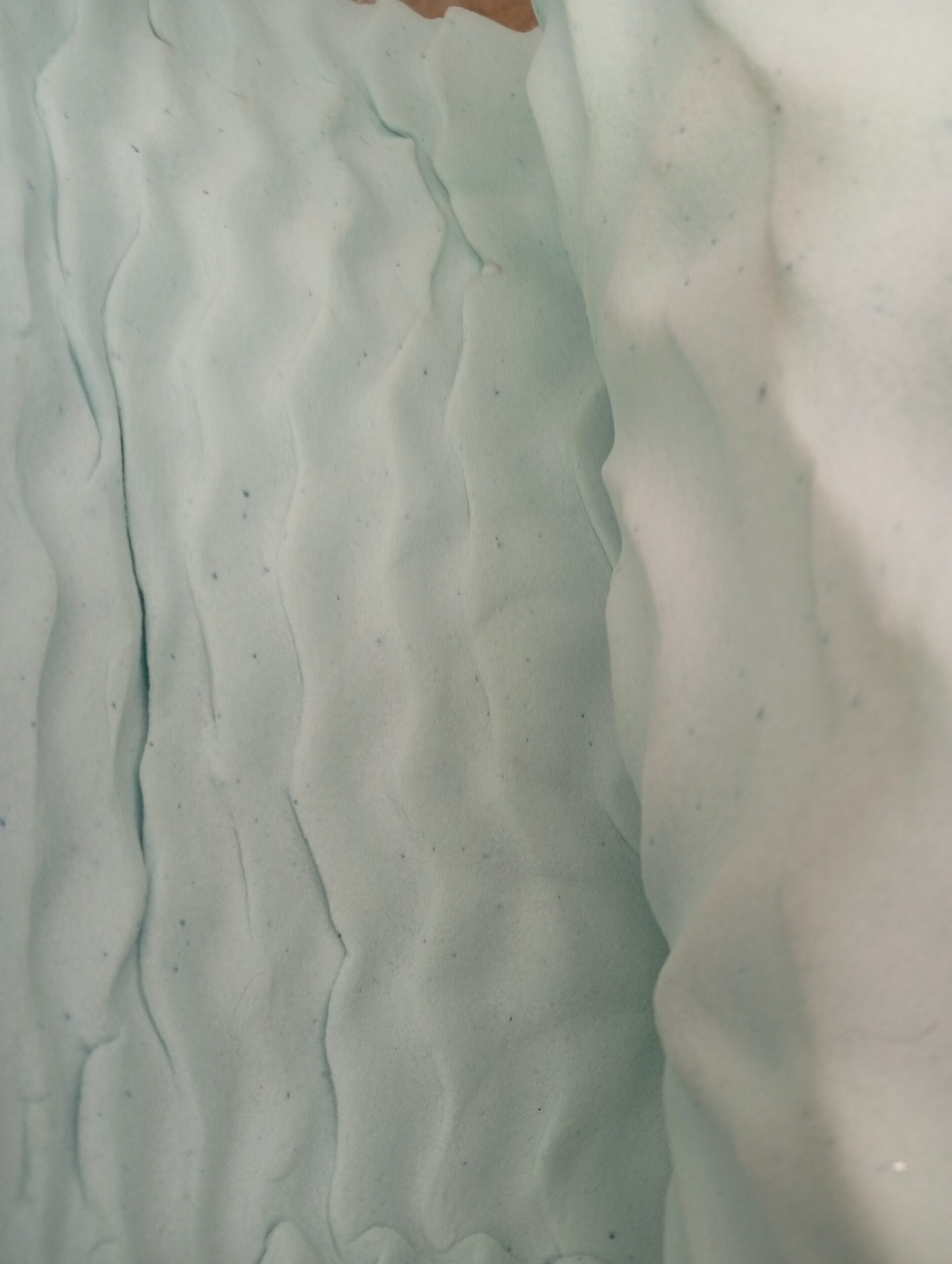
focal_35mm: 27
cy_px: 632
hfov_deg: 51.5
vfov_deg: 65.2
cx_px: 476
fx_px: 987
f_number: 1.8
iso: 179
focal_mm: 3.98
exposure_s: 1/33.3
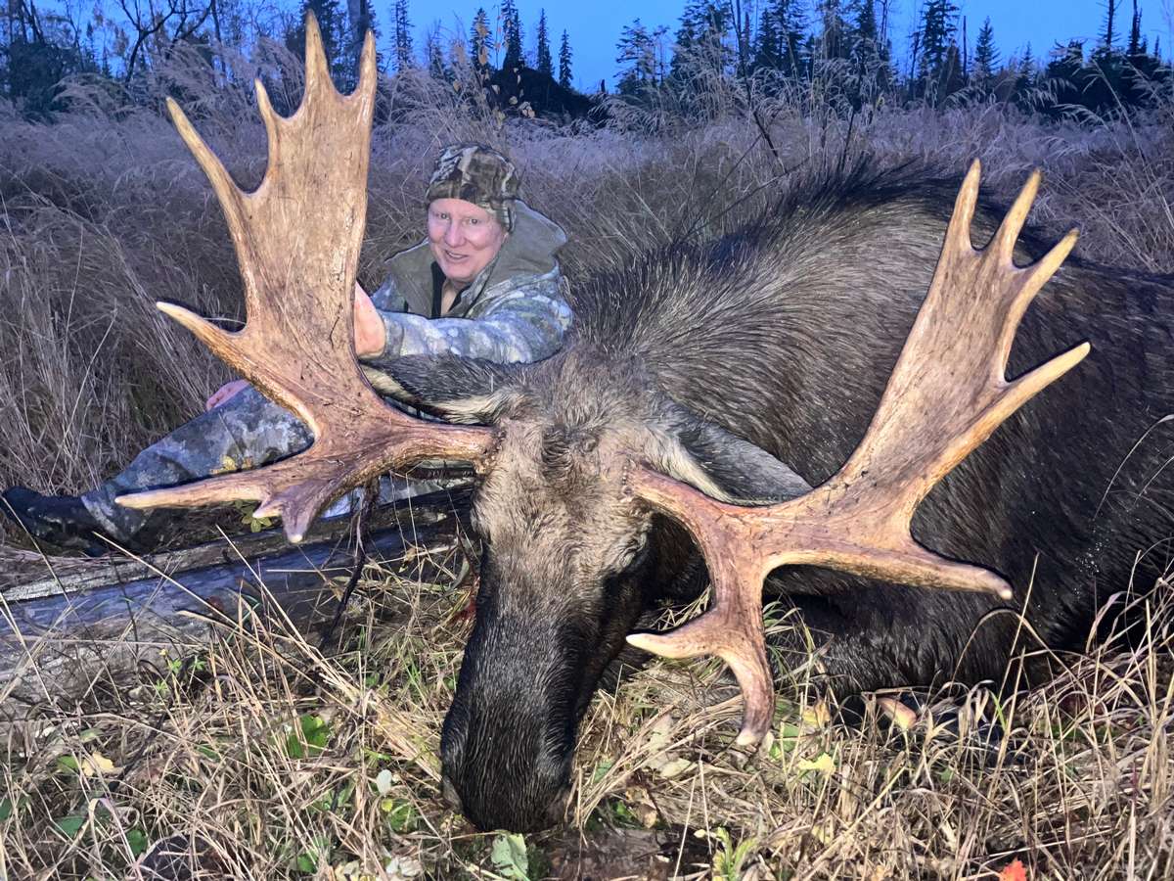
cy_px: 440
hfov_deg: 63.4
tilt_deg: -13.1
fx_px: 950
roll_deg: -1.3
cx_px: 587
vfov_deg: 49.7
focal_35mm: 28
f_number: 1.8
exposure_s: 1/5
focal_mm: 3.99
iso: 200
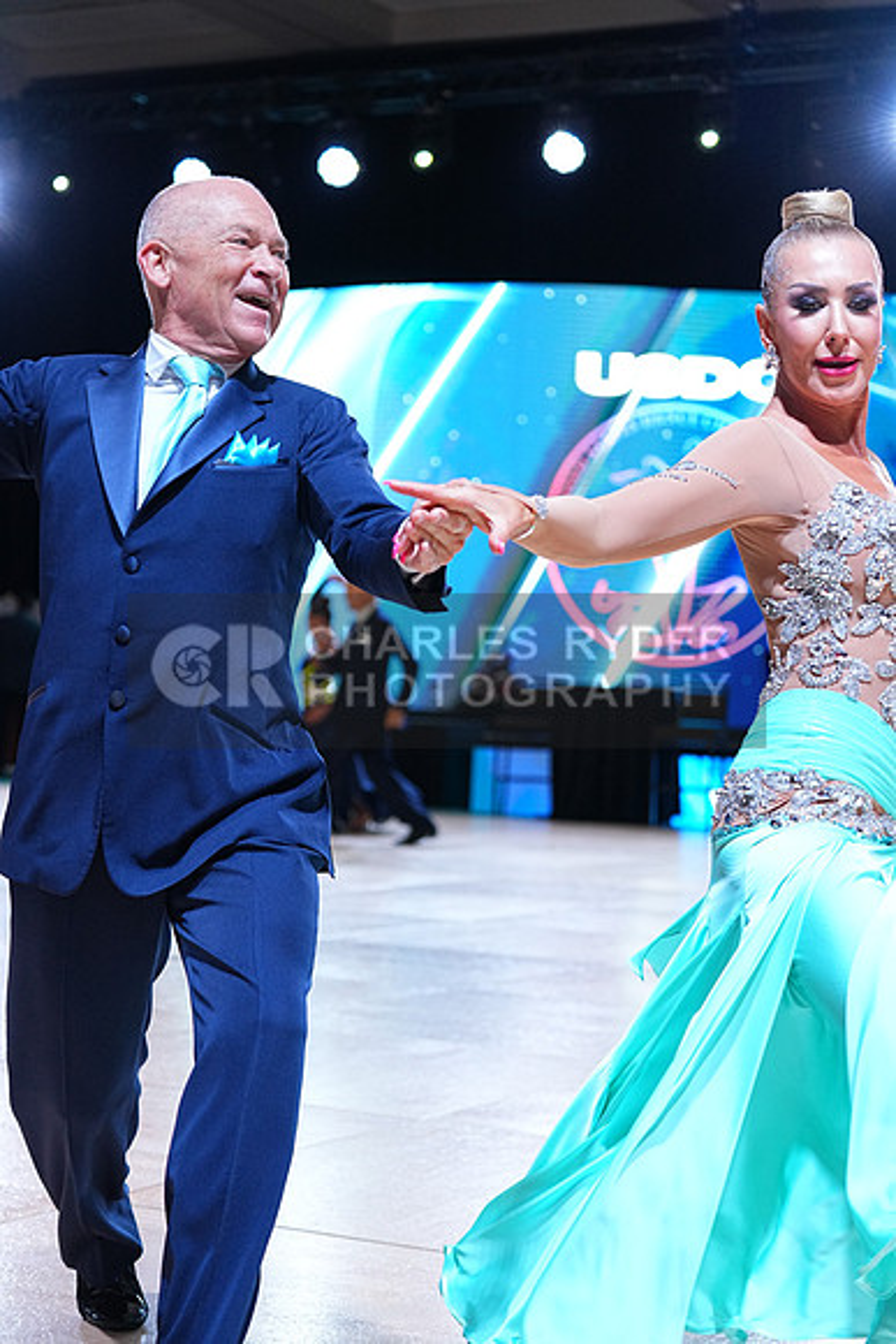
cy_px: 672
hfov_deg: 19.5
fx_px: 2612
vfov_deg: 28.8
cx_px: 448
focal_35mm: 70
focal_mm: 70
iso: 1600
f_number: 4
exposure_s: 1/400
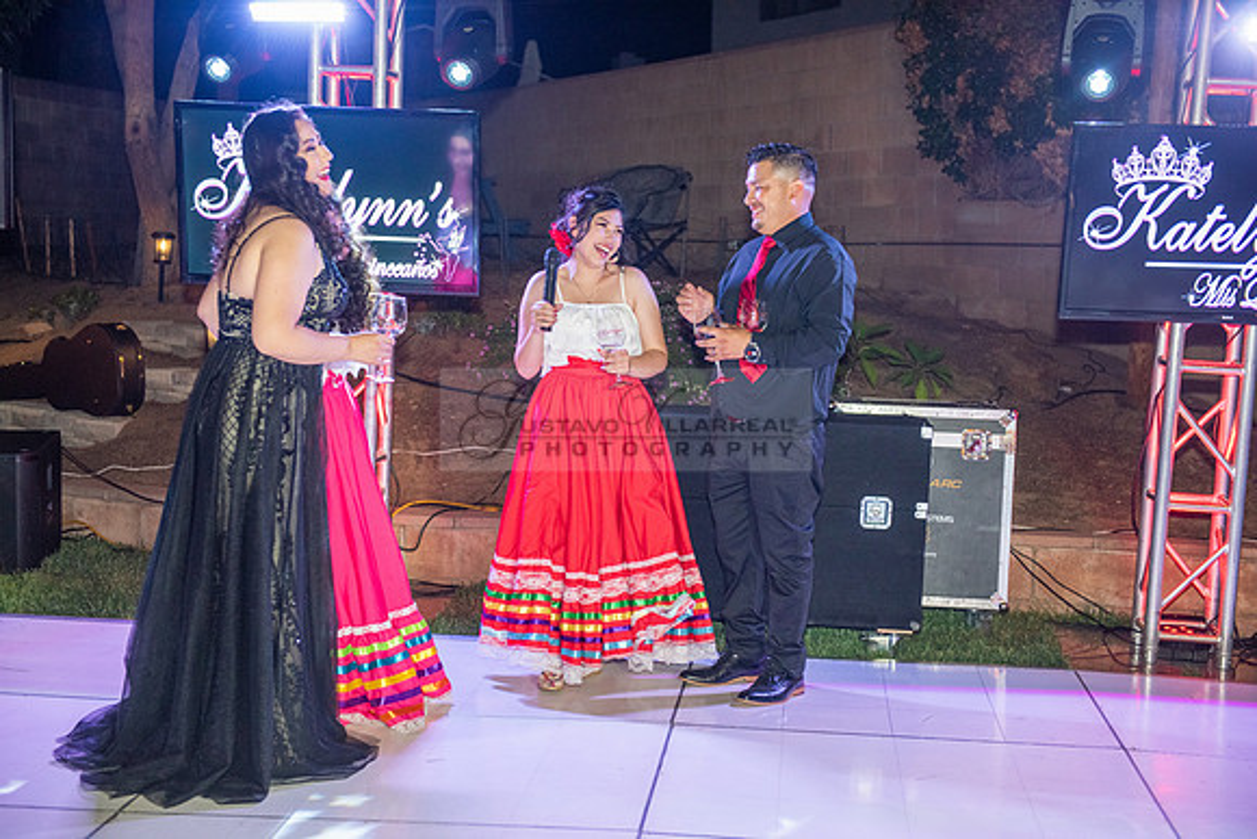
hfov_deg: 39.6
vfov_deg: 27.0
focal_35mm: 50
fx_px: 1746
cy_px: 420
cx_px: 628
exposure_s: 1/100
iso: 1600
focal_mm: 50
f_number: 3.2
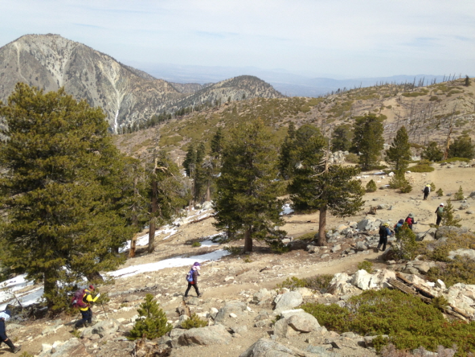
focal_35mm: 33
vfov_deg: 42.9
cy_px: 178
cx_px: 238
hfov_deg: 55.4
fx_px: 453
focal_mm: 4.12
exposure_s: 1/1748
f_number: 2.4
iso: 50
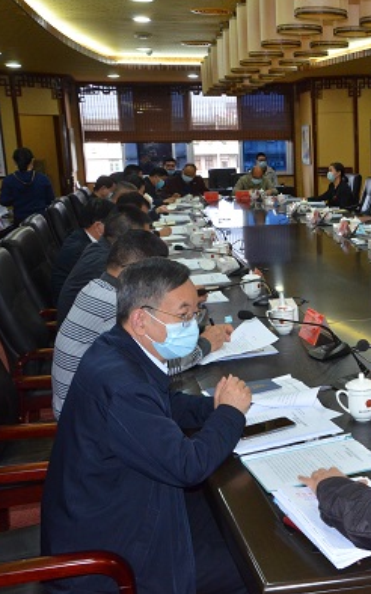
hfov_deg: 24.3
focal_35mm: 49
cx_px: 431
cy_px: 298
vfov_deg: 41.2
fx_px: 790
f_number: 5.6
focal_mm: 21
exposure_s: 1/80
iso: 1600
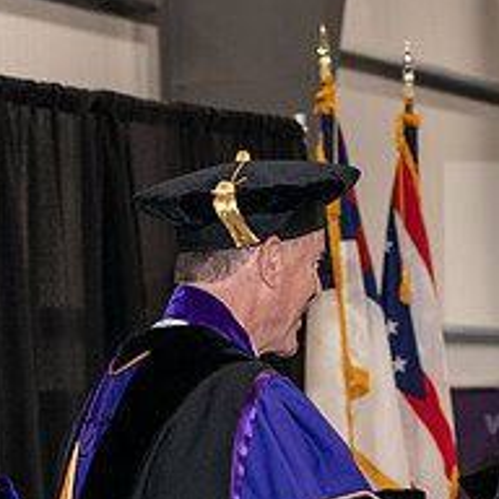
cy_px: 477
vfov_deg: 9.7
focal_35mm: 180
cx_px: 366
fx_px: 2936
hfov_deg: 9.7
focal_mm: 70
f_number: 5
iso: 2500
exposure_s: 1/200
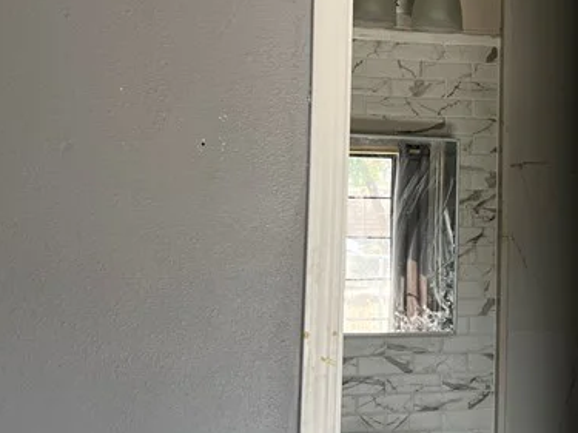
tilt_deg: +3.5
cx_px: 539
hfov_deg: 26.3
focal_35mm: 71
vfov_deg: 20.7
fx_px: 1185
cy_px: 170
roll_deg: -2.4
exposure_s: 1/267
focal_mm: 5.7
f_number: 1.5
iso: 40
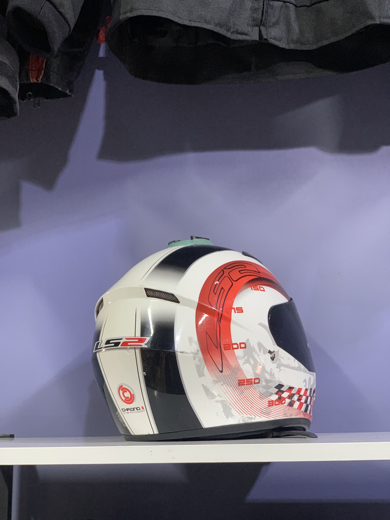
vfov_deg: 36.8
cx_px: 195
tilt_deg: +10.7
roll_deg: +0.8
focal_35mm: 52
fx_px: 781
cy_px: 260
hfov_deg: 28.0
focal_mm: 6
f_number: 2.4
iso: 160
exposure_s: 1/60
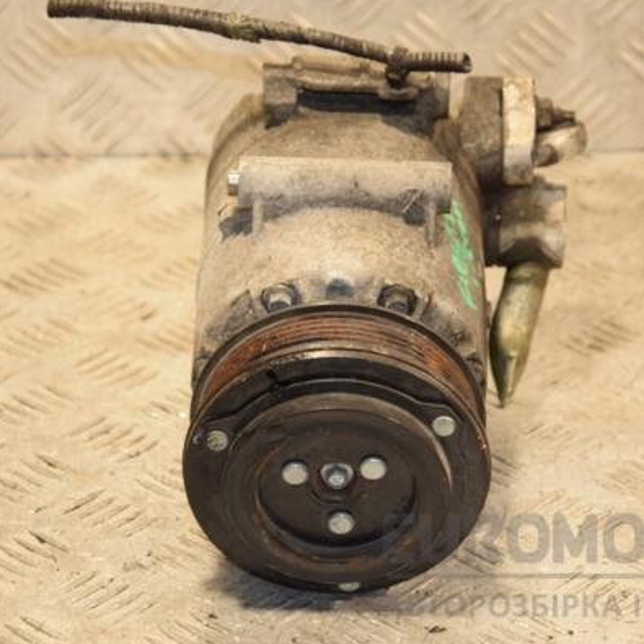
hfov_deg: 11.3
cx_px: 352
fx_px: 3262
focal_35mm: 155
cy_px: 321
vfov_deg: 11.3
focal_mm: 80
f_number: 5.3
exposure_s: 1/100
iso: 800
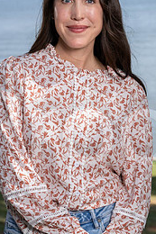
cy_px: 129
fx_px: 957
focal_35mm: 147
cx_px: 81
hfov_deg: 9.3
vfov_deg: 14.0
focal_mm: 85
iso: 100
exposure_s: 1/160
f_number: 6.3
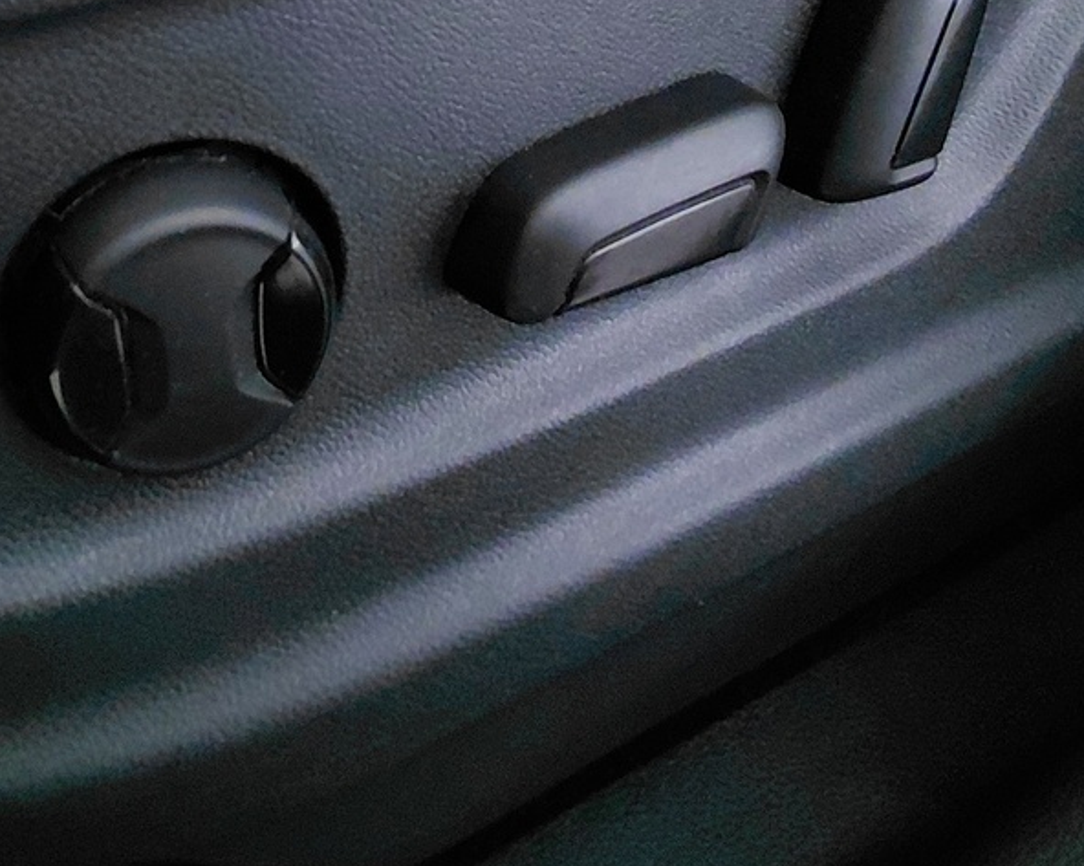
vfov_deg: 34.3
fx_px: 1219
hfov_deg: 46.2
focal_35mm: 38
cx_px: 264
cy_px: -68
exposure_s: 1/33.3
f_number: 2.2
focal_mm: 1.64
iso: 400
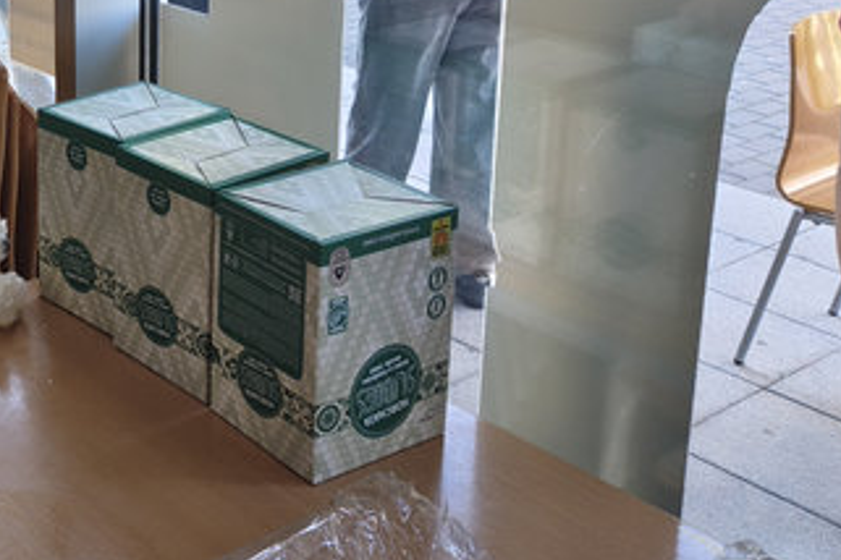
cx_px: -71
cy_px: -63
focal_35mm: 56
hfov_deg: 31.8
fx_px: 1308
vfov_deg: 22.7
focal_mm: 5.56
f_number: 1.88
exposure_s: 1/50
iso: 84
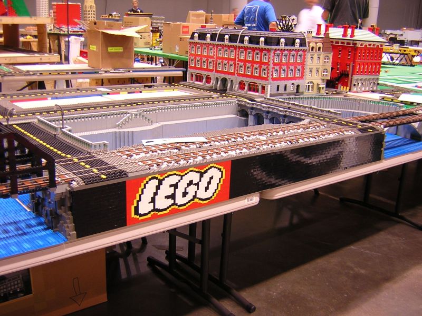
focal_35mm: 36
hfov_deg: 51.4
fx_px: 439
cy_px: 158
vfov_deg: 39.7
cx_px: 211
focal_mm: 4.7
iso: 102
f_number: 2.6
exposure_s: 1/3.2
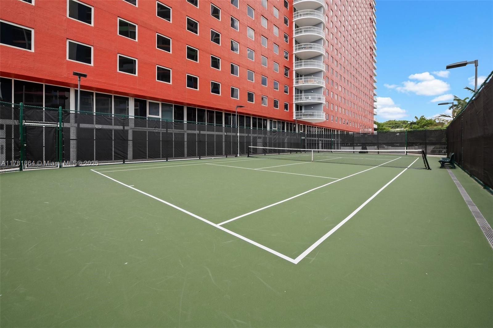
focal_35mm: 14
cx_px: 246
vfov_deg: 81.1
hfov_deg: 104.3
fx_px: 192
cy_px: 164
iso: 200
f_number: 8
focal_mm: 14
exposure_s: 1/125
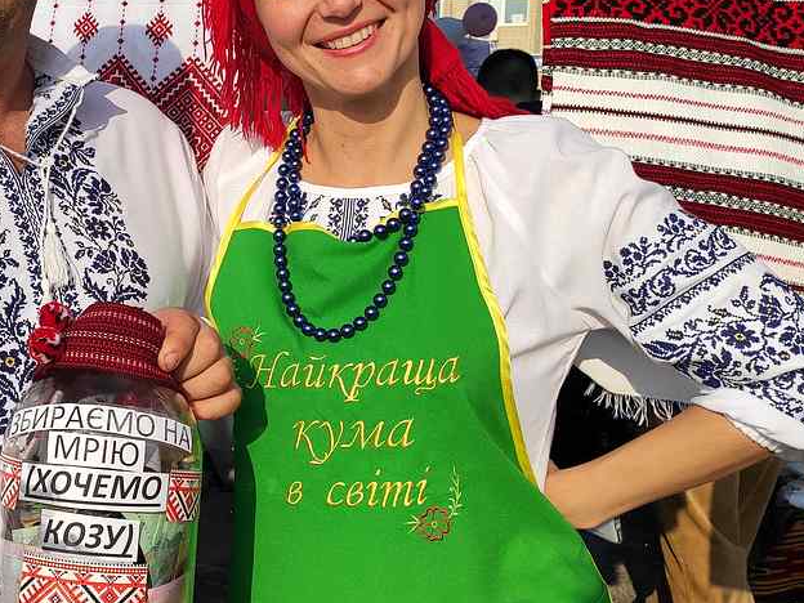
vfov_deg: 29.1
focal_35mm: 50
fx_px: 1161
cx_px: 128
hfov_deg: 36.5
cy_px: 278
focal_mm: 4.77
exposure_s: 1/2963
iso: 112
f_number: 1.75
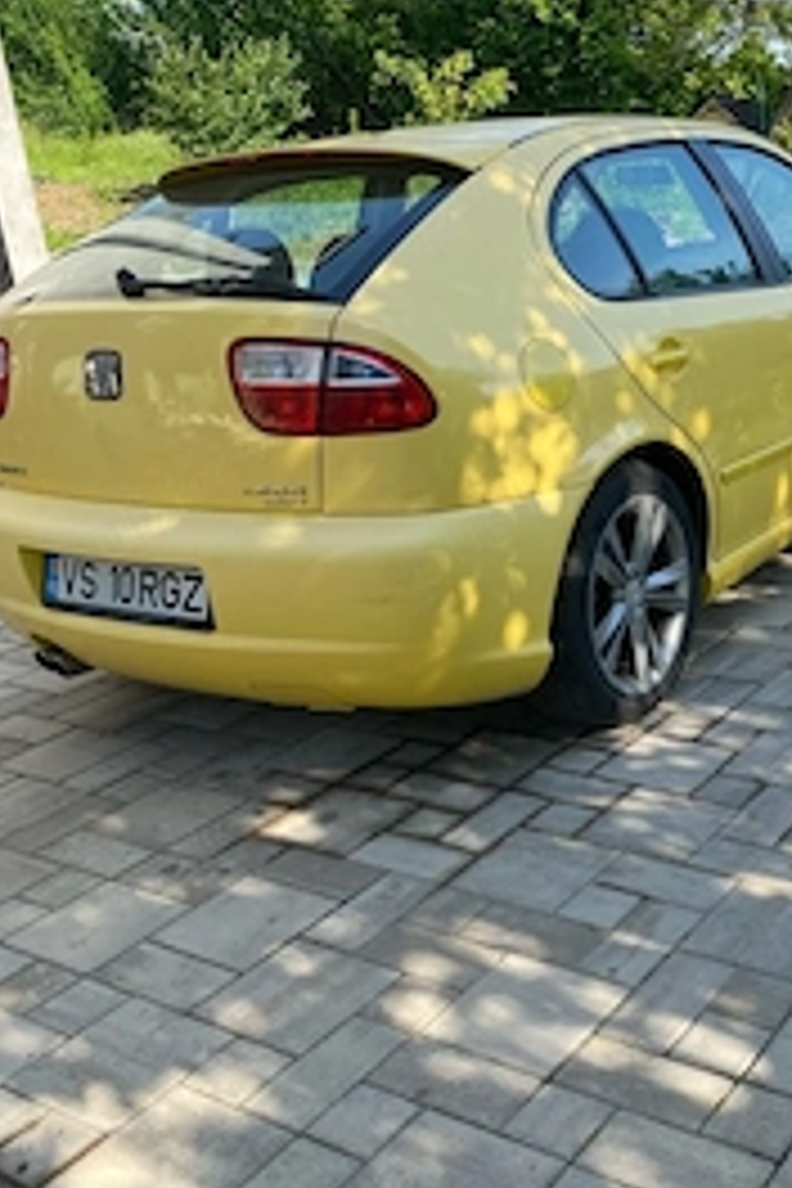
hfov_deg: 31.7
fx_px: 1353
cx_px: 639
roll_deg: +6.1
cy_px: 536
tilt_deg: -13.2
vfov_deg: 47.3
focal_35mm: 41
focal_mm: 4.25
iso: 32
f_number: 1.8
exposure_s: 1/858
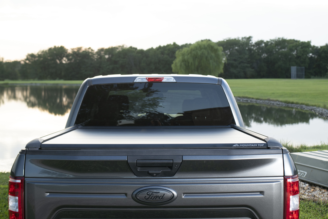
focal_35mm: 50
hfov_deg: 39.6
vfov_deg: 27.0
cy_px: 110
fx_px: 456
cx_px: 164
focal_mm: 50
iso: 400
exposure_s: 1/80
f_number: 5.6
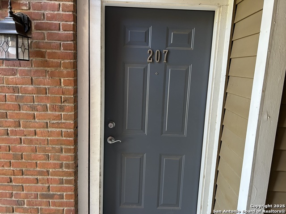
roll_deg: -2.3
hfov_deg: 67.3
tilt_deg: -6.9
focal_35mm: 26
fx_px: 215
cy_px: 107
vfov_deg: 53.1
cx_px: 143
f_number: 1.5
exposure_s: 1/60
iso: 160
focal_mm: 5.7
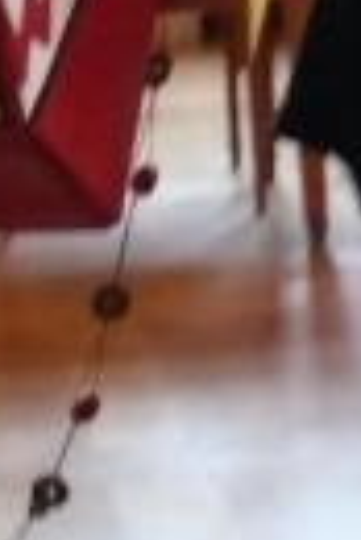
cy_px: -158
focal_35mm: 287
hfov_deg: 4.7
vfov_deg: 7.1
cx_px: 938
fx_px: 4305
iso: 400
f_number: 2.8
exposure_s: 1/15
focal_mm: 7.4
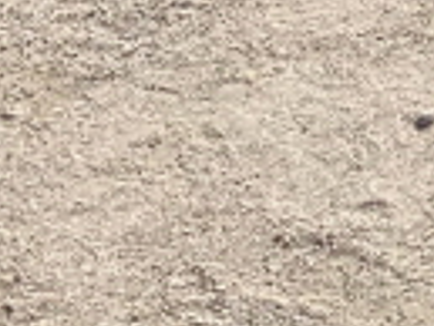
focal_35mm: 201
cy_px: -716
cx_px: 1413
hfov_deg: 8.0
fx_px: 2522
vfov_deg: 6.6
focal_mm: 4.25
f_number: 1.8
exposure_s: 1/2755
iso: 25
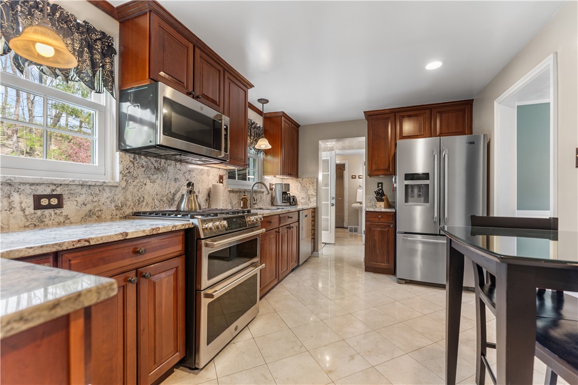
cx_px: 289
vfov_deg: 81.2
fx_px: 225
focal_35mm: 14
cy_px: 192
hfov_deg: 104.3
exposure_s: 1/20
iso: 200
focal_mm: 14
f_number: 4
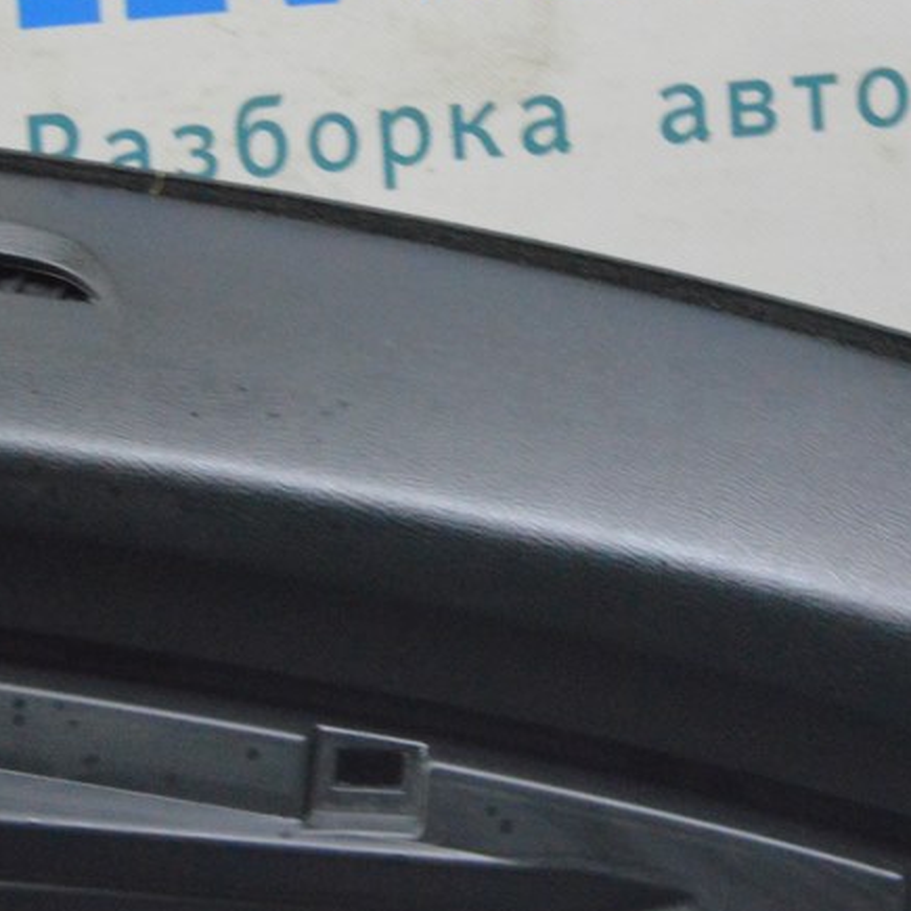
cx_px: 551
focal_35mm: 114
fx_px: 3394
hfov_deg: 15.3
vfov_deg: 15.3
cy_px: 449
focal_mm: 38
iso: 6400
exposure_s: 1/15
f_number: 20
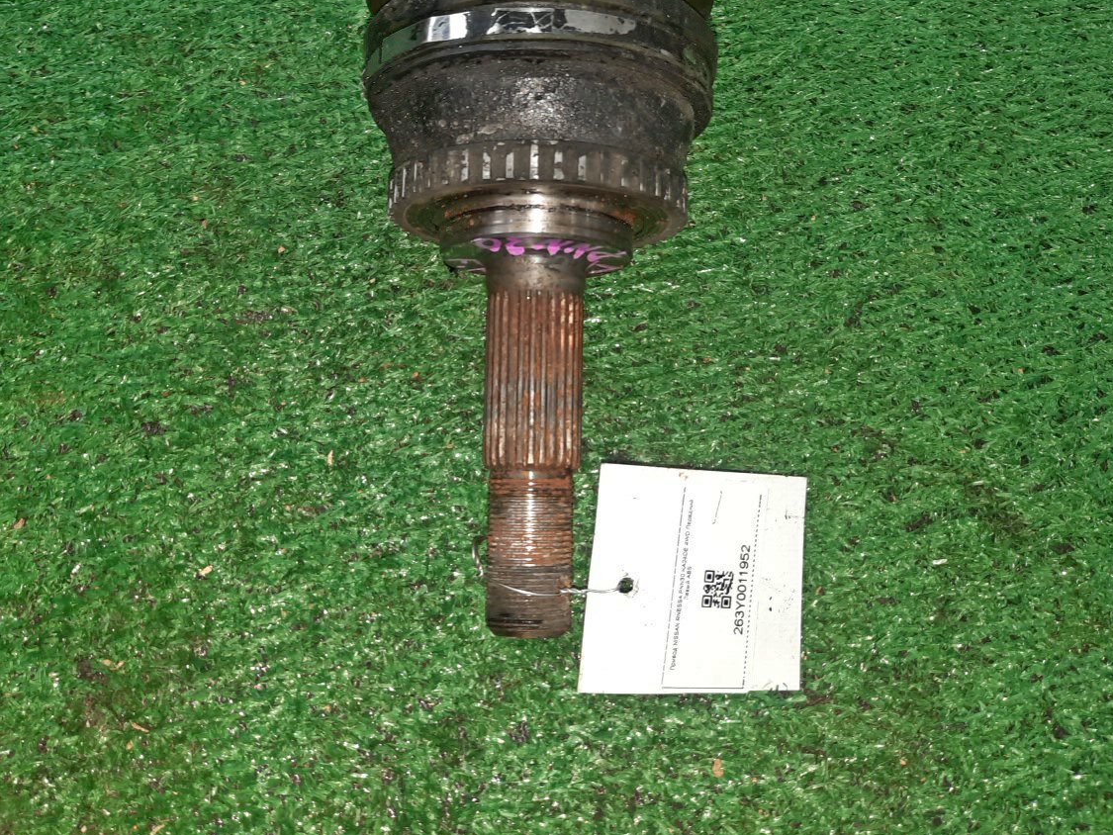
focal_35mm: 32
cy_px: 307
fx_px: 1029
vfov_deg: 43.8
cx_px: 506
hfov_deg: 56.7
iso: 288
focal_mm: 4.6
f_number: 2
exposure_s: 1/33
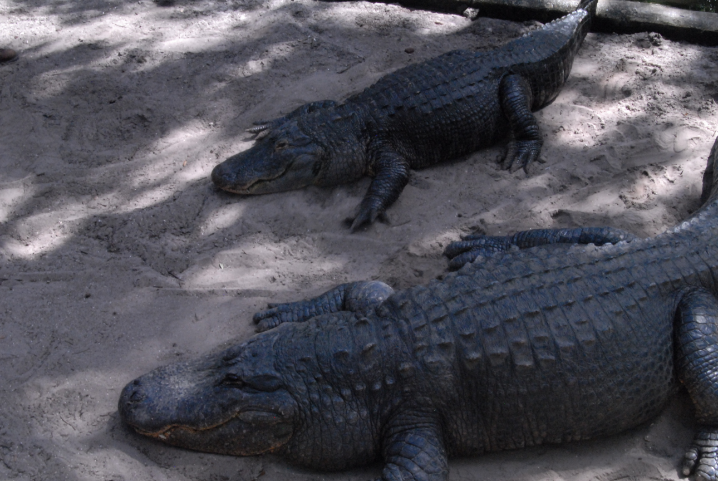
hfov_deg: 46.3
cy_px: 240
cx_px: 359
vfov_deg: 32.0
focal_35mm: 42
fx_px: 839
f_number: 25
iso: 1100
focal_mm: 28
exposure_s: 1/50
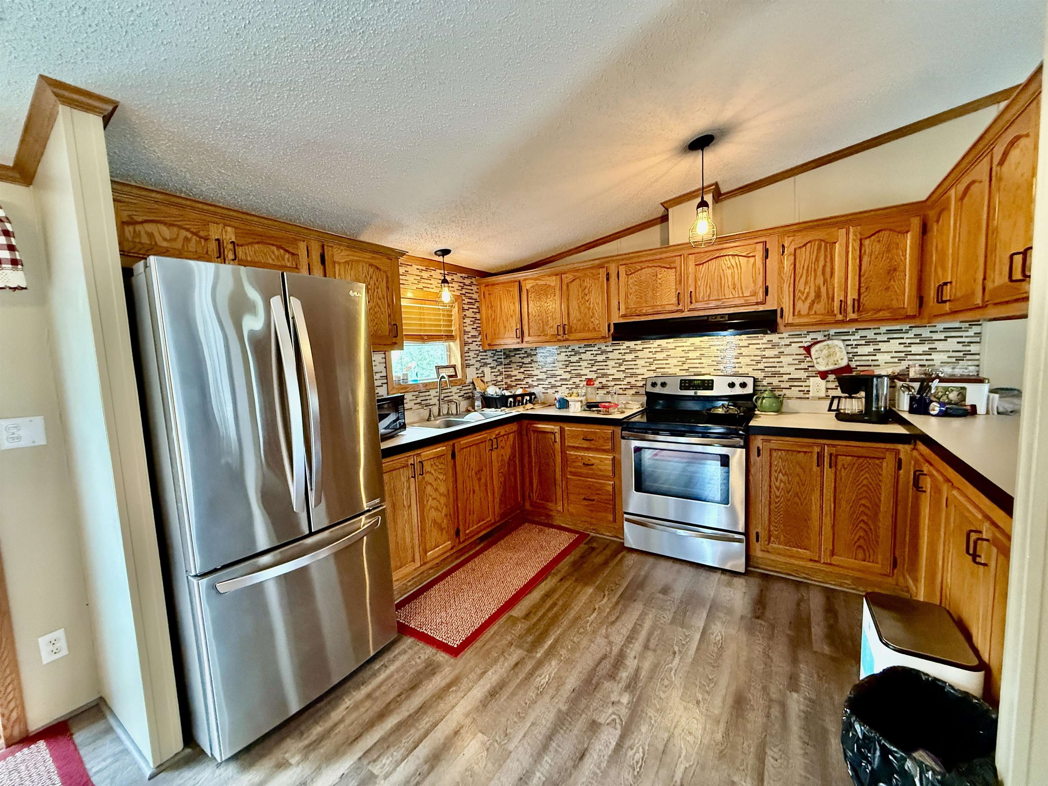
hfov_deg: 102.1
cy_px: 393
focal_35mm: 14
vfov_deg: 85.7
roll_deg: +2.1
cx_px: 524
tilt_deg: -4.6
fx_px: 424
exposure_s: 1/60
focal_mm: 2.22
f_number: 2.2
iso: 640
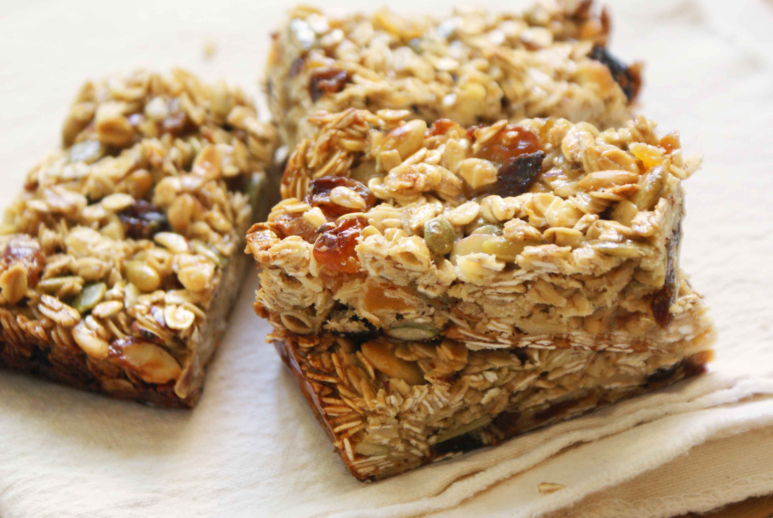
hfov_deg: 19.4
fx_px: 2257
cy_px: 259
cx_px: 386
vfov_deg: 13.1
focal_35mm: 105
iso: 400
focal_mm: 70
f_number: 5.6
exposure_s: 1/25
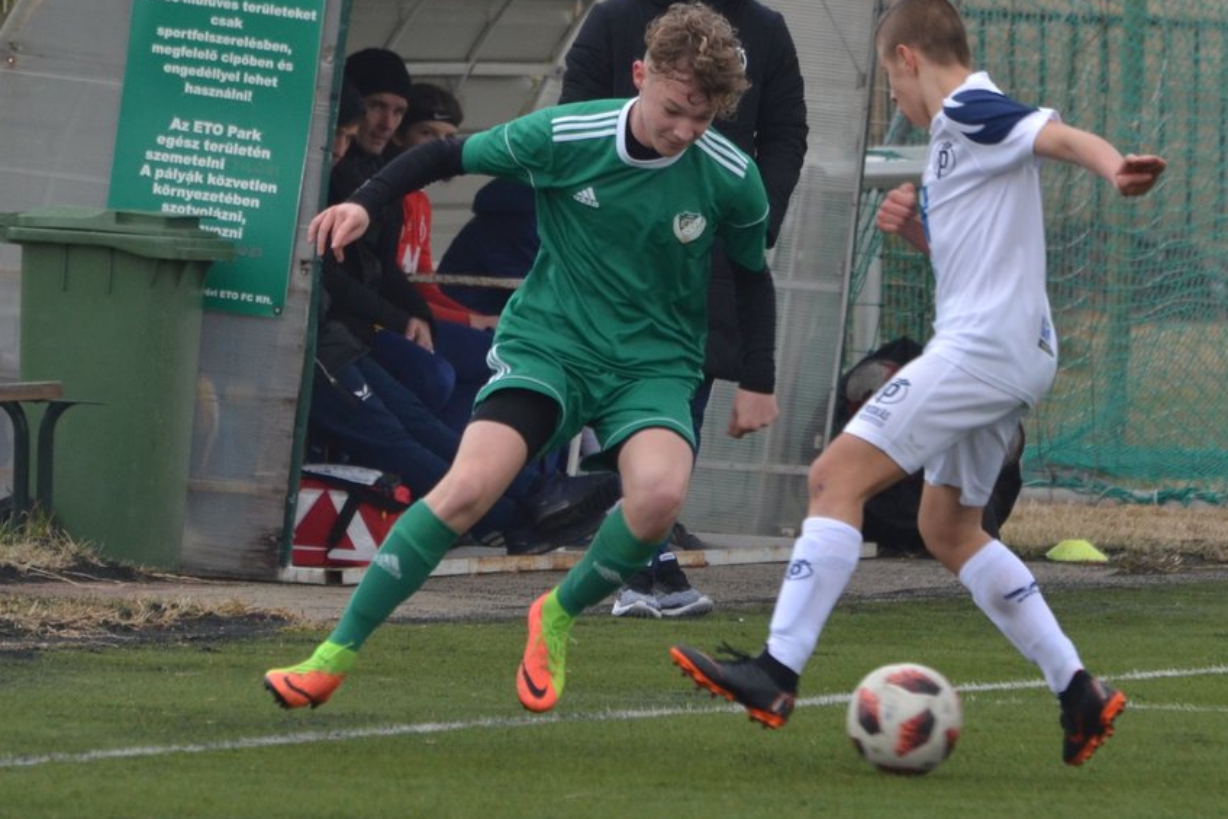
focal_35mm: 531
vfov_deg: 2.6
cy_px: 329
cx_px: 693
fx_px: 18115
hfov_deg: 3.9
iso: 400
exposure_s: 1/500
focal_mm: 250
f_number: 6.3
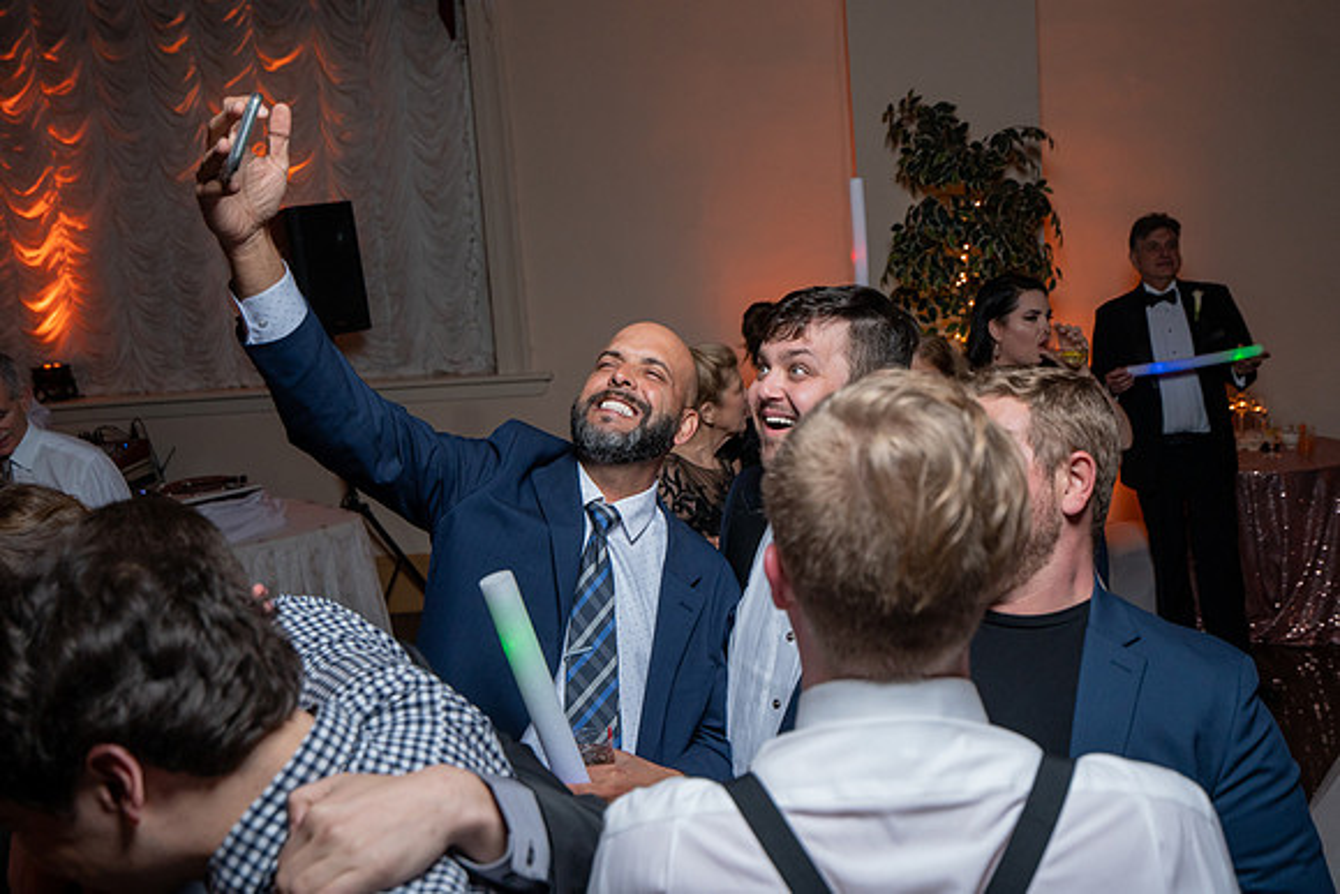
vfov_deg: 39.0
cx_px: 687
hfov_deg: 55.9
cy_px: 425
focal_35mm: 34
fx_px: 1263
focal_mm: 32
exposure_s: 1/200
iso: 2000
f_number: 4
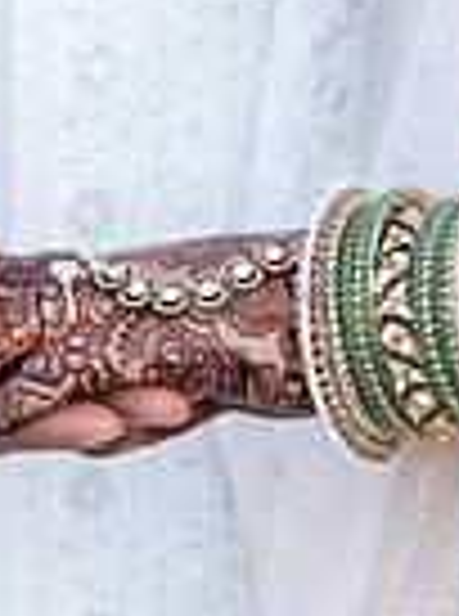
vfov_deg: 2.4
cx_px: 176
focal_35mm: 817
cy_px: 339
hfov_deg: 1.8
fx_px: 14512
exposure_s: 1/250
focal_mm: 200
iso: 100
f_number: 2.8
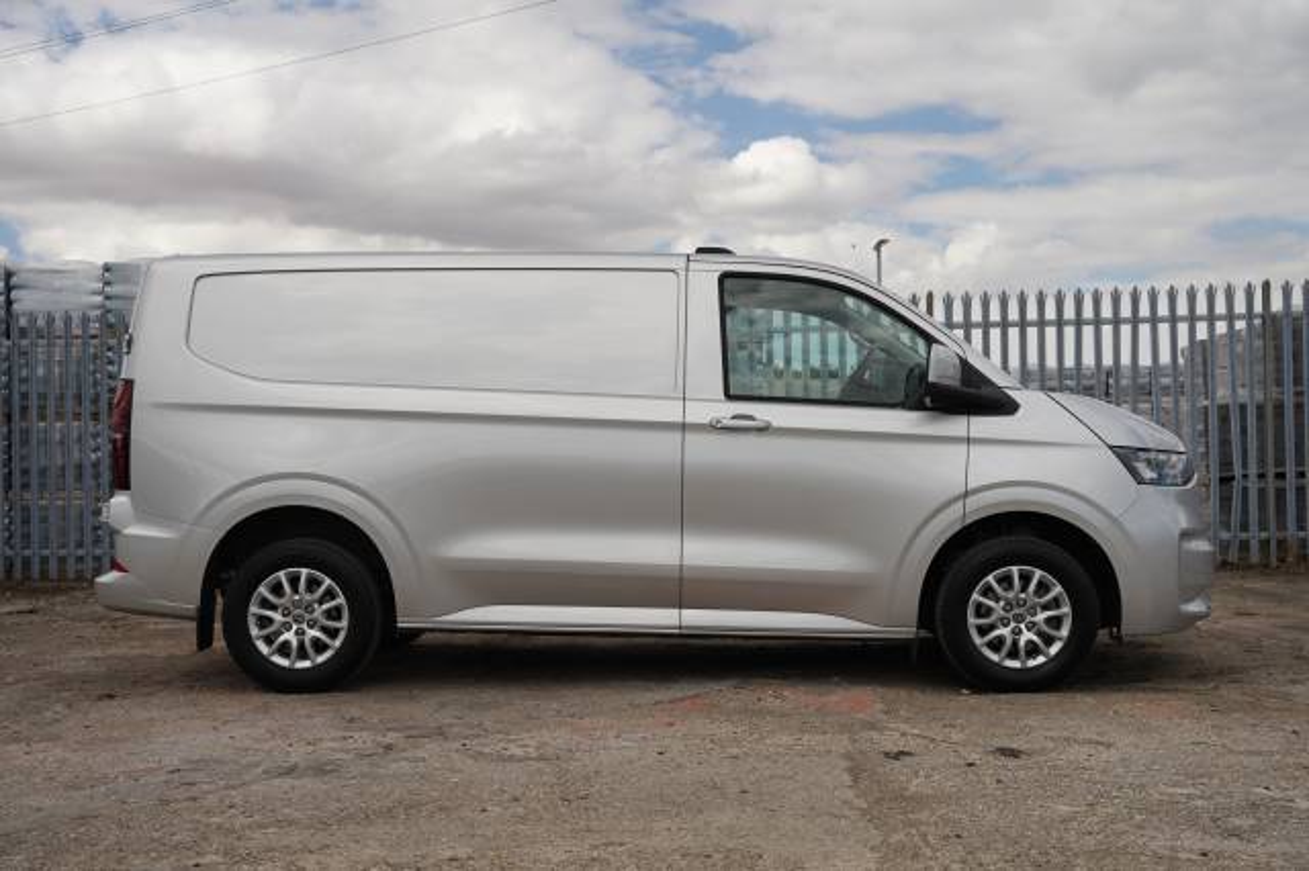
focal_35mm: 46
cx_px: 654
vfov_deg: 29.4
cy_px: 436
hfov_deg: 43.0
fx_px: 1661
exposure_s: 1/400
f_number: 4.5
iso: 100
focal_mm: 45.7
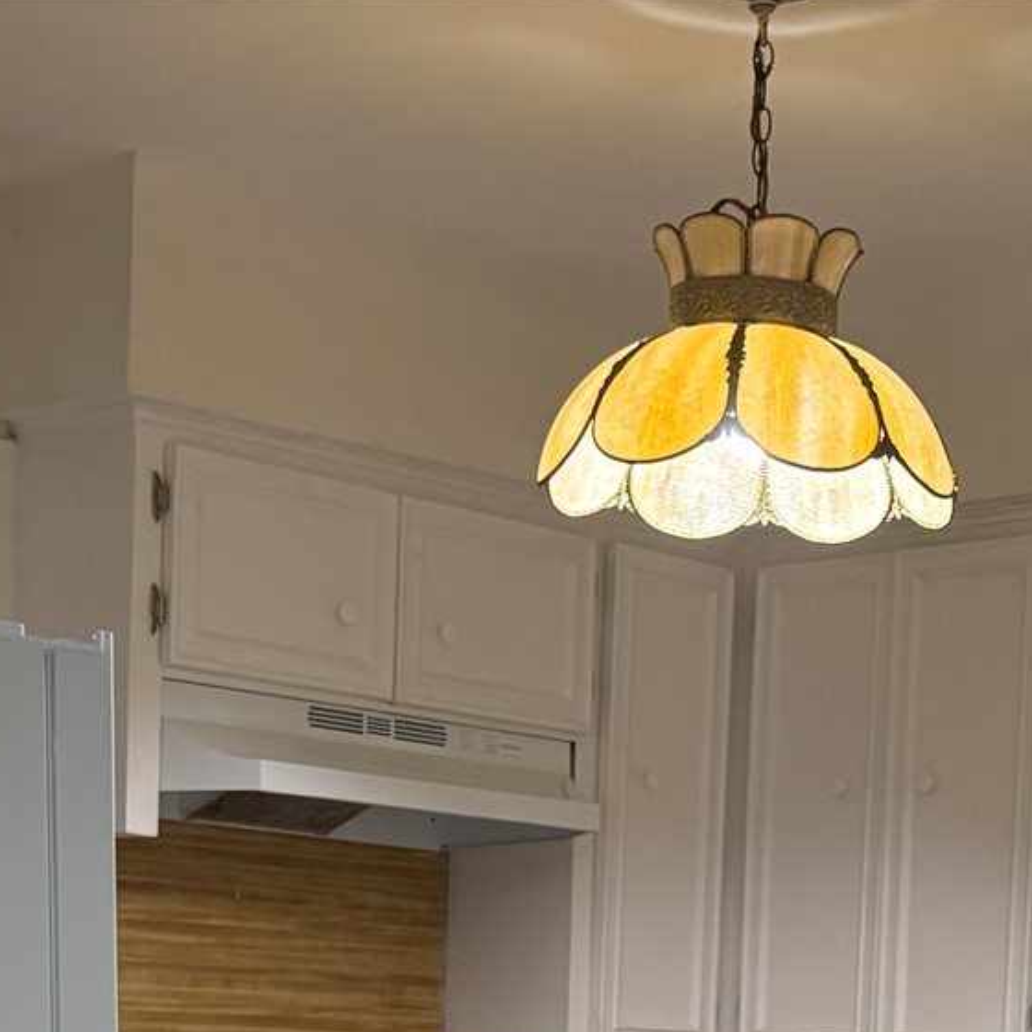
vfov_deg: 18.9
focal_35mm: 84
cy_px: 1408
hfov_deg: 20.5
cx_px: 776
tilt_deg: -6.7
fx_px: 2833
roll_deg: -1.9
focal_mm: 5.96
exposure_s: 1/120
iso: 160
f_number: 1.6
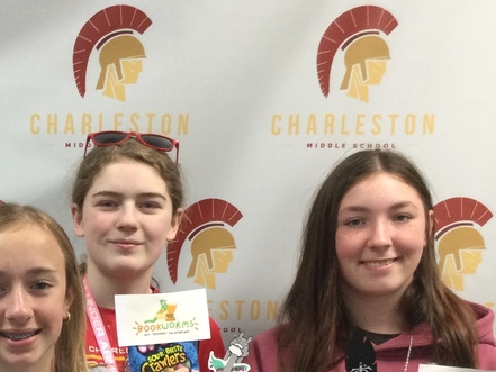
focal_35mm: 72
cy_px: 378
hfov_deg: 25.6
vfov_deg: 19.8
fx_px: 1032
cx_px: -8
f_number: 2.4
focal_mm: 3.3
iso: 80
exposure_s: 1/30
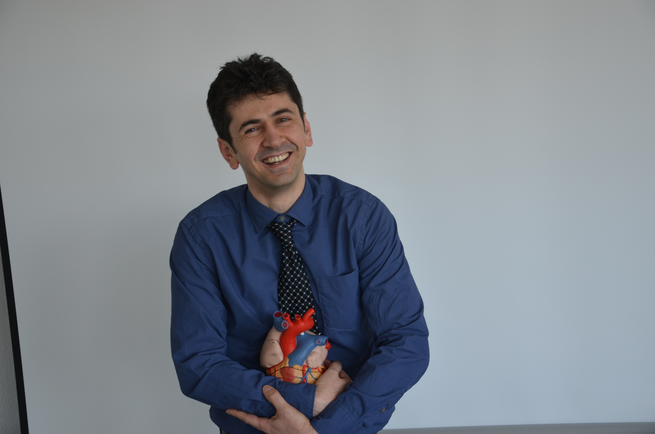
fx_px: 1226
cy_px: 217
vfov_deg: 20.1
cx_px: 328
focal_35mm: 68
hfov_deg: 29.9
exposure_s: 1/80
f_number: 4.8
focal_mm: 45
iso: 400
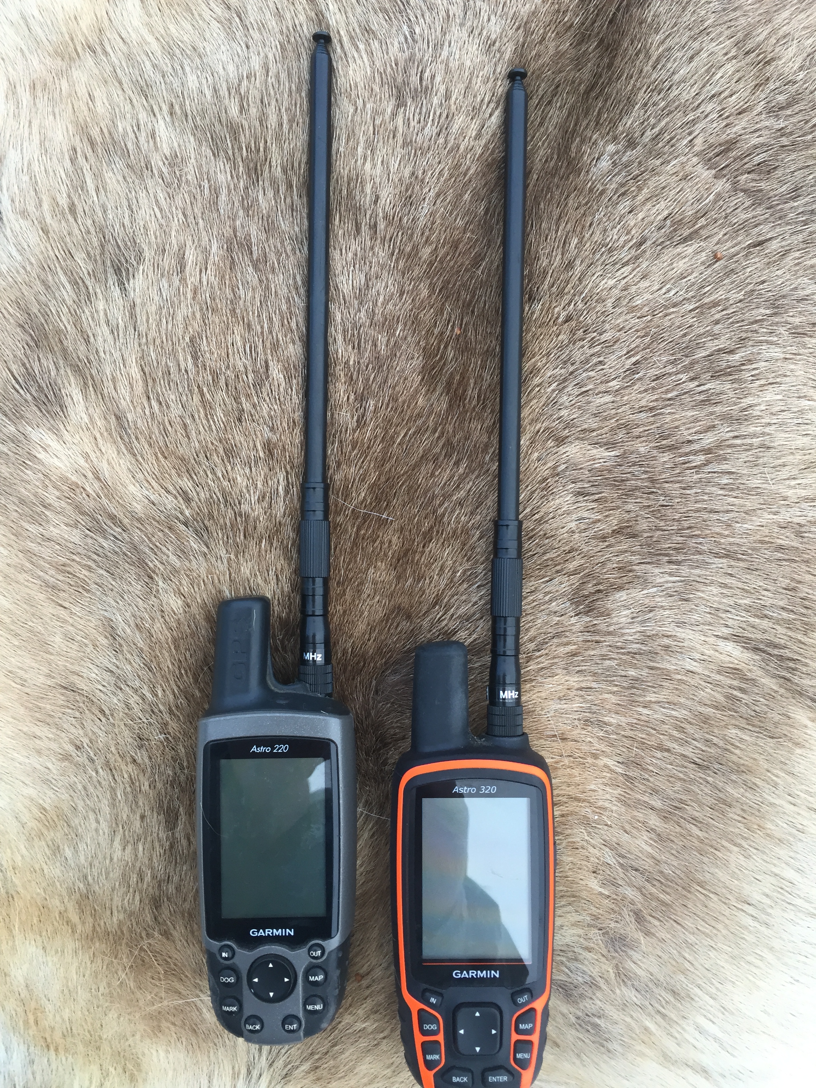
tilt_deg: -75.1
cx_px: 408
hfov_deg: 48.2
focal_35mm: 29
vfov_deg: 61.7
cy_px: 544
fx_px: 911
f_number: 2.2
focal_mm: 4.15
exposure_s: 1/40
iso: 32
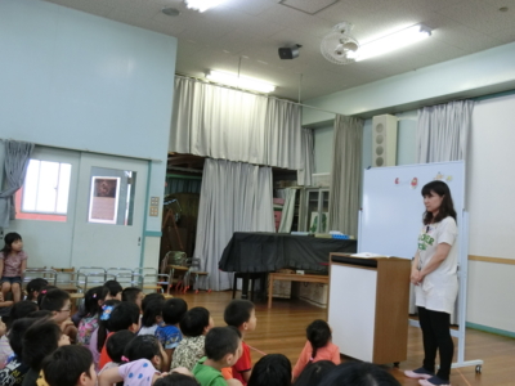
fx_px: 506
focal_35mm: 34
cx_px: 258
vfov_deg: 41.8
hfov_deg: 54.0
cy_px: 193
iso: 400
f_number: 3.9
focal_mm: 6
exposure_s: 1/50
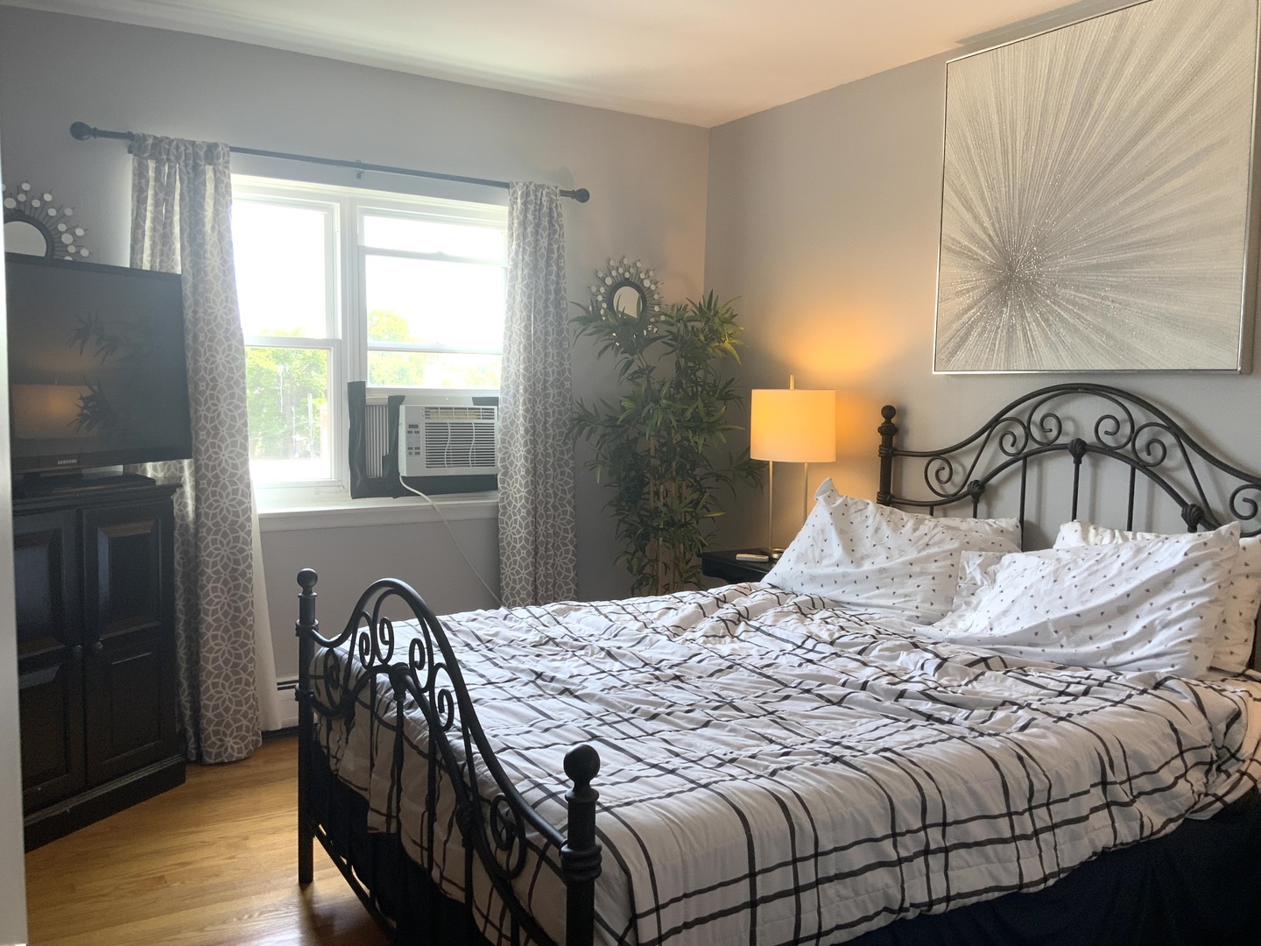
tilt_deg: -4.8
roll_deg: -1.7
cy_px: 473
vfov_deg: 48.2
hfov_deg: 61.7
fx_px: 1056
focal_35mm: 29
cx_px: 630
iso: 40
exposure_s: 1/60
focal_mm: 3
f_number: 1.8
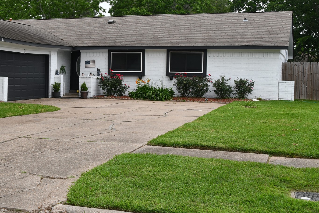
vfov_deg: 21.9
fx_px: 549
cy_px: 83
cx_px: 93
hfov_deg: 32.0
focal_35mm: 62
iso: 200
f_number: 7.1
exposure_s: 1/250
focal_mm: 26
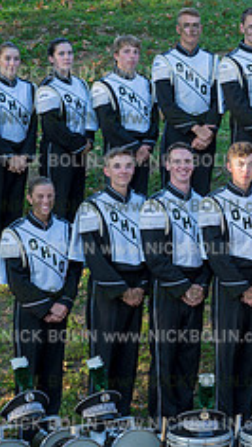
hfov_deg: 6.7
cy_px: 162
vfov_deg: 12.1
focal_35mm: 178
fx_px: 2111
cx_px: 430
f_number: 4
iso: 125
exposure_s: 1/160
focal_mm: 69
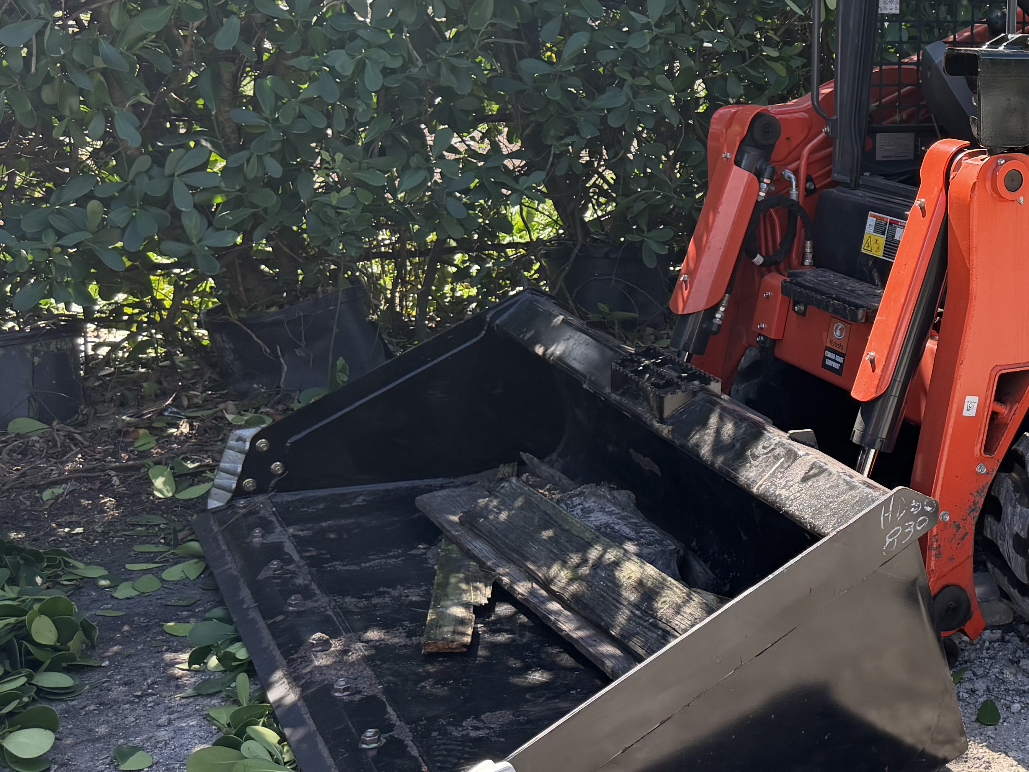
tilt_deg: -6.5
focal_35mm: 51
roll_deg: -2.7
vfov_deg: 28.0
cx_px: 1051
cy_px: 157
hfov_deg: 33.9
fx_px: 1516
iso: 100
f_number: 1.78
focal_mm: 6.76
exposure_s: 1/1337
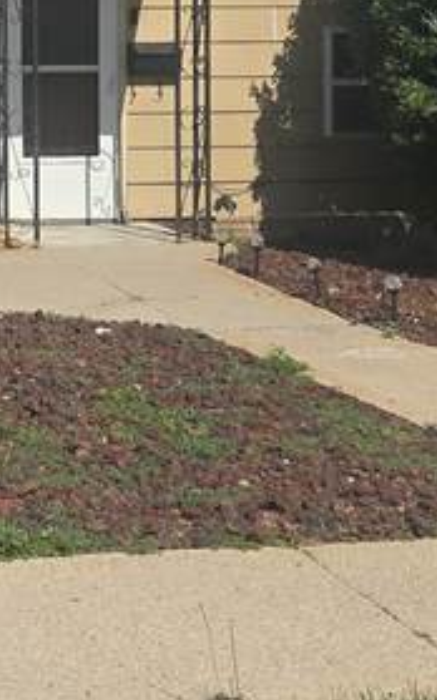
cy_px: 105
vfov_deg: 24.1
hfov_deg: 14.8
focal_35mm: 84
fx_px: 1603
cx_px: -143
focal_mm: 5.4
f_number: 1.8
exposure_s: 1/2650
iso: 25
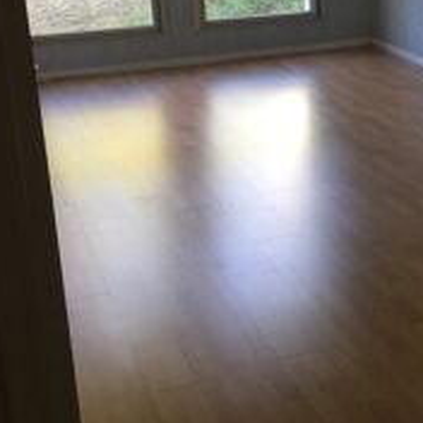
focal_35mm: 62
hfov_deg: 27.0
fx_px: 857
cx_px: 353
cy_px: 155
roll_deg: +0.9
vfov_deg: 27.6
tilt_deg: -16.8
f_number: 2.2
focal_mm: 4.15
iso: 32
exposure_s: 1/33
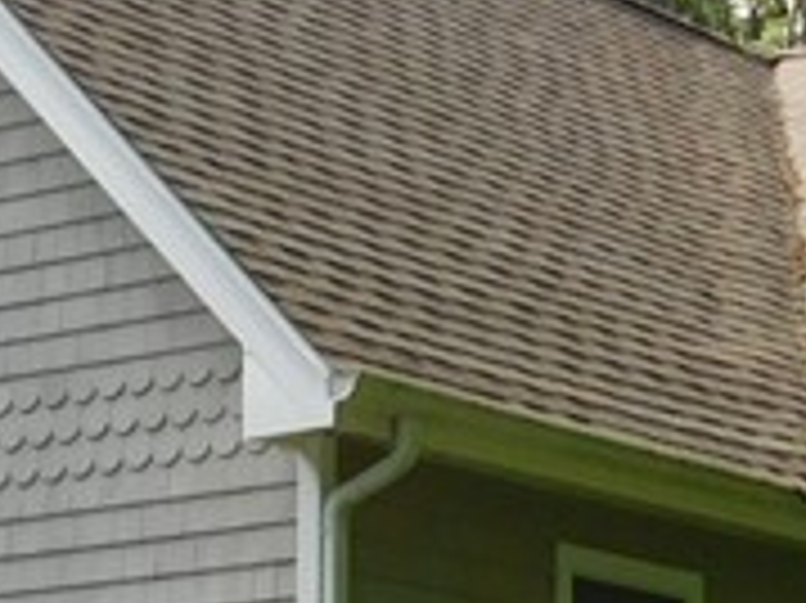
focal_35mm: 172
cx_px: 288
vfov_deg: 8.5
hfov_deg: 11.5
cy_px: 868
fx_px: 4002
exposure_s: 1/640
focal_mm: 5.3
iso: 125
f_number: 3.2
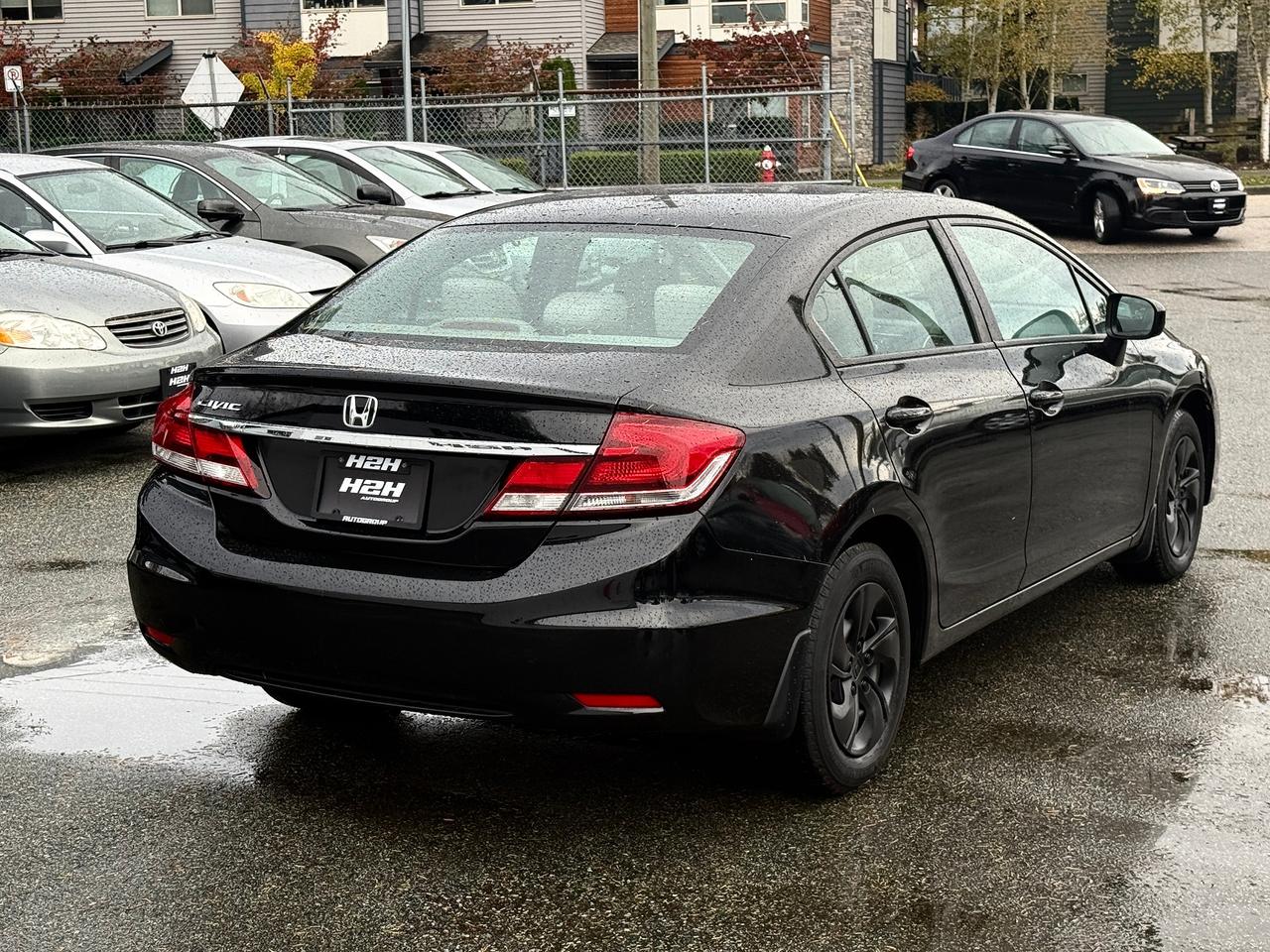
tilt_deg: -7.7
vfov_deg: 30.3
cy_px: 476
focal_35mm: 48
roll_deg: +1.1
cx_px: 635
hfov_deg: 39.7
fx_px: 1761
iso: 80
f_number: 1.78
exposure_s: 1/227
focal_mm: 6.76
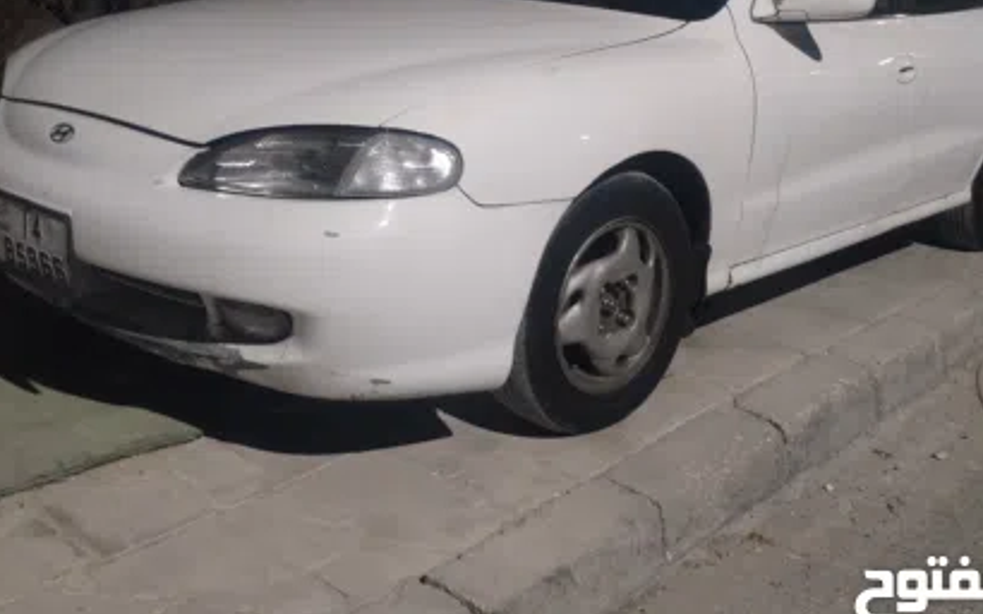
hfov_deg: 41.8
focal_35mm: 48
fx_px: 1286
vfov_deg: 26.7
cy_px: 201
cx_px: 494
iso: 1665
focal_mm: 4.75
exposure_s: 1/25
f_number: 1.8
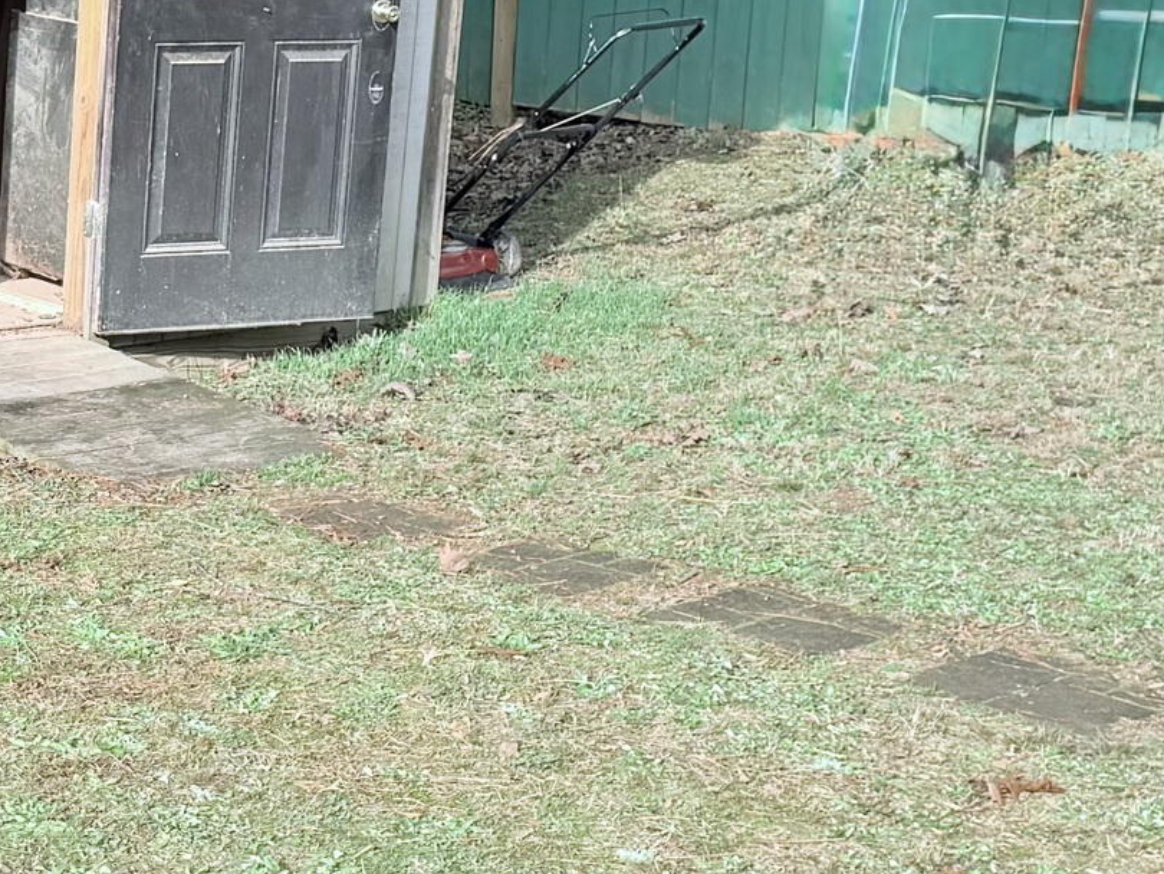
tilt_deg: -12.9
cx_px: -6
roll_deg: -3.3
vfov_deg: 16.2
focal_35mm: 91
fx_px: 3061
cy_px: 375
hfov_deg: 20.8
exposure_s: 1/2053
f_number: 1.78
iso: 80
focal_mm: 6.76
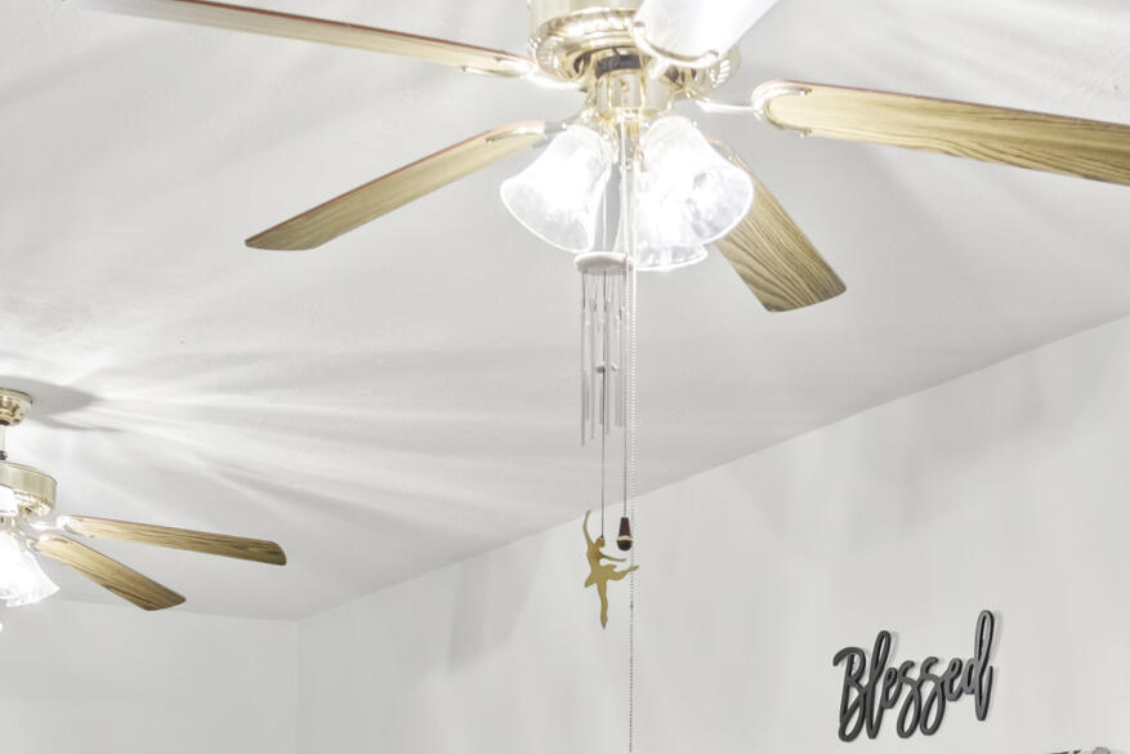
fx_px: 2094
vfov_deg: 19.1
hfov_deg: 29.7
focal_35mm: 67
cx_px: 850
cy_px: 943
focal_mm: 19.5
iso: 2000
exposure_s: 1/10
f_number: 7.1
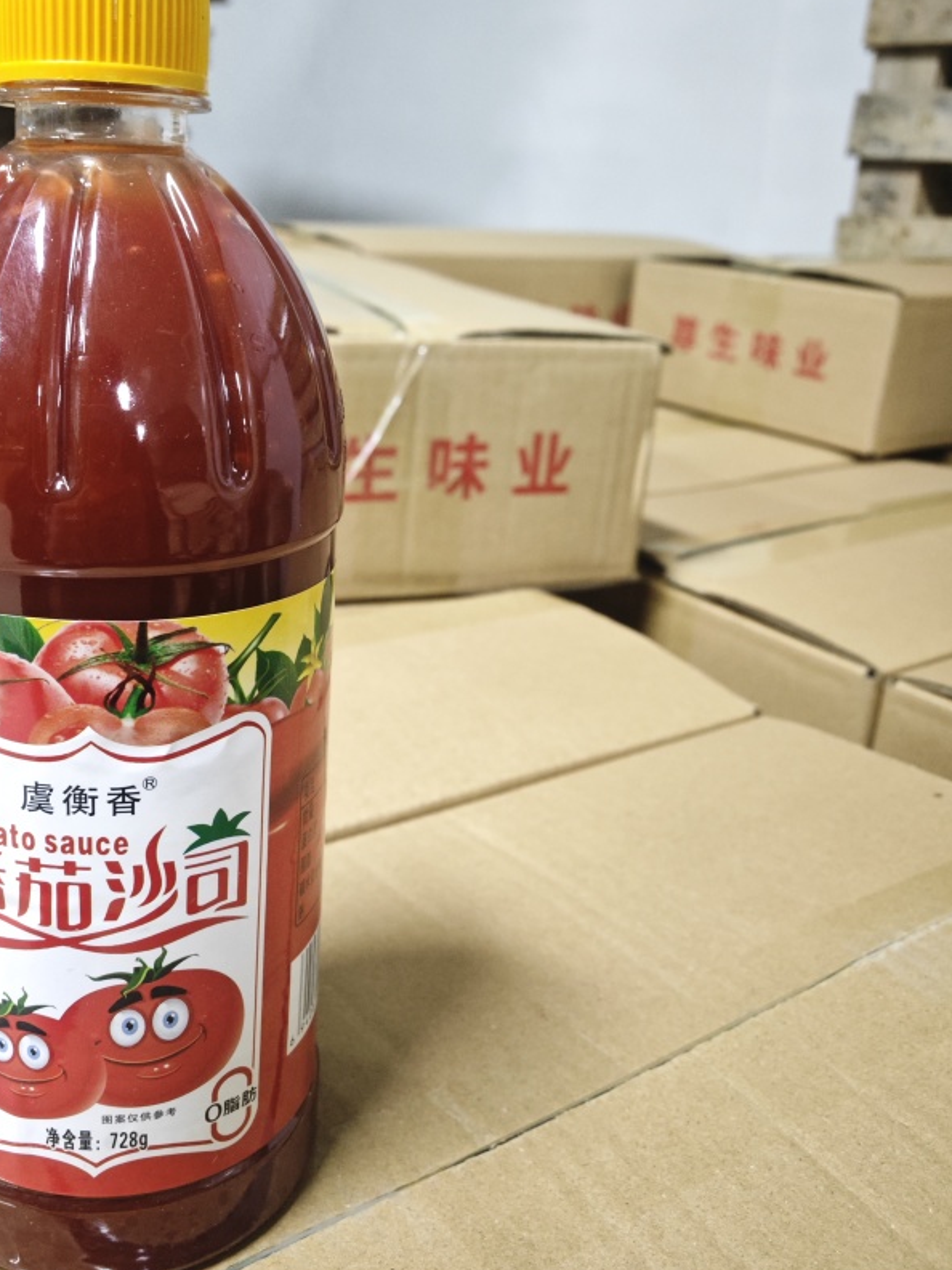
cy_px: 584
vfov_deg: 58.3
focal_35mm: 31
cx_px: 322
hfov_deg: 44.8
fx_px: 1137
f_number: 4
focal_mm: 8.7
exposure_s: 1/25
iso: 6400
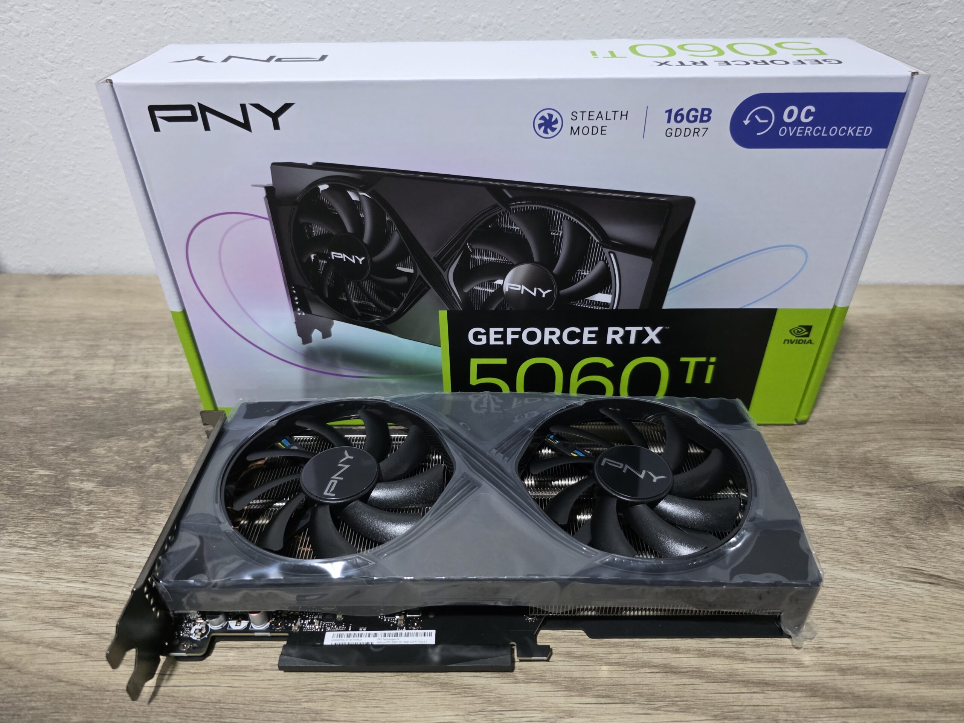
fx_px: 641
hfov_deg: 73.9
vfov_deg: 58.9
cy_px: 362
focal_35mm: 23
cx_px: 482
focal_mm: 6.3
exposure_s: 1/120
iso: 1250
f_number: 1.7
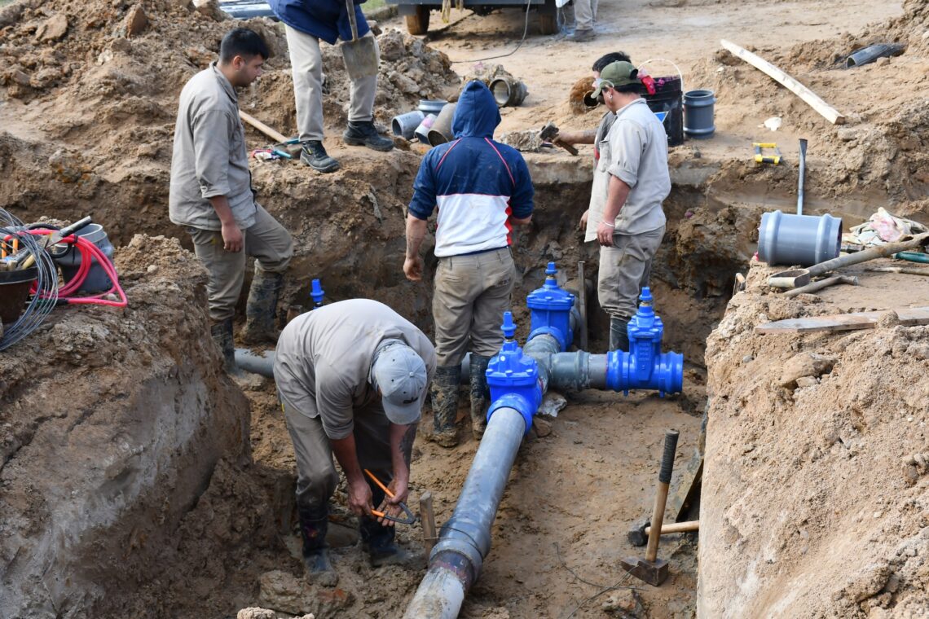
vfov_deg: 26.0
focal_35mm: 52
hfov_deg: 38.2
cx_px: 464
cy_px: 310
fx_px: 1342
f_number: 8
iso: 160
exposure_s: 1/200
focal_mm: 35
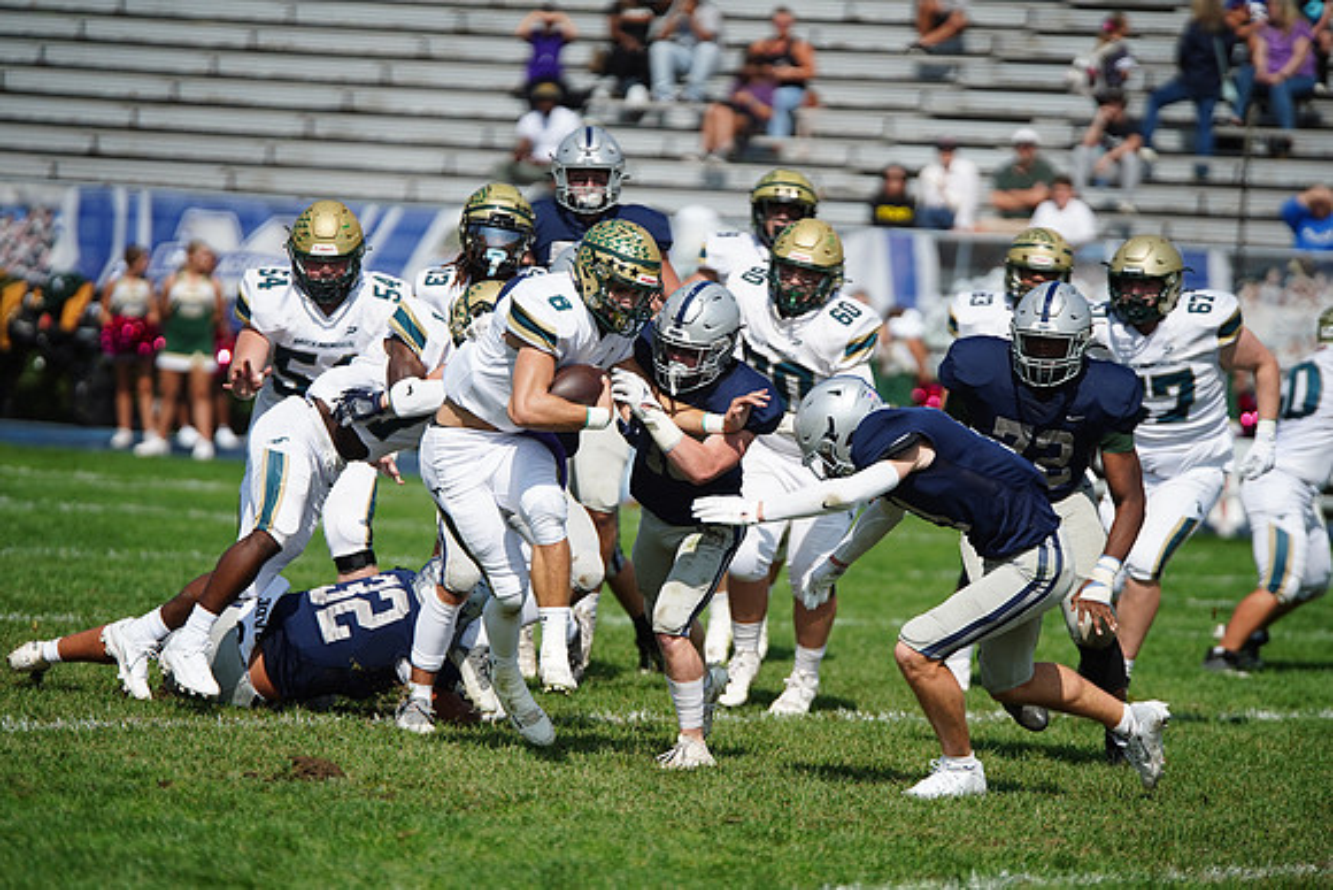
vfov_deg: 5.3
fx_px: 9666
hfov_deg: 7.9
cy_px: 445
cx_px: 666
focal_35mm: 261
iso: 400
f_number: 2.8
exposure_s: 1/8000
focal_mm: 261
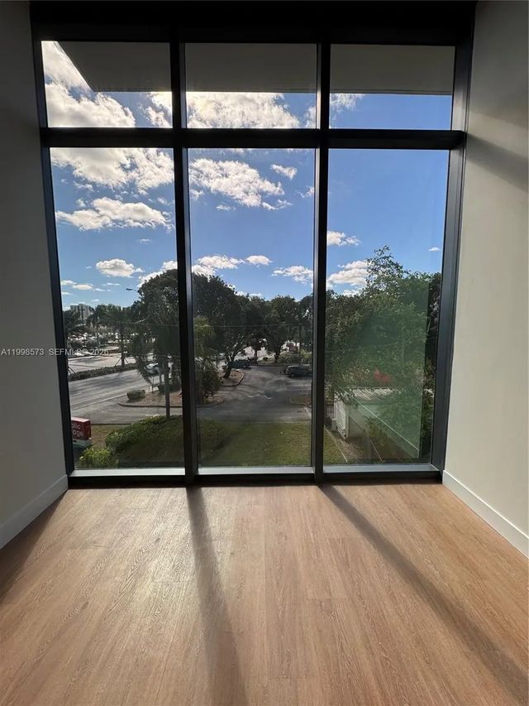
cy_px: 353
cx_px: 264
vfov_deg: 102.1
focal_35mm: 14
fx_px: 285
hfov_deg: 85.7
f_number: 2.2
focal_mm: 2.22
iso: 50
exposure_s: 1/1277
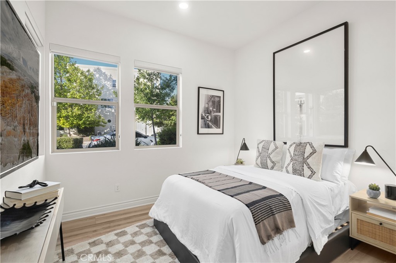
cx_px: 198
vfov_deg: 73.7
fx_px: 176
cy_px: 132
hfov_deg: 96.8
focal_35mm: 16
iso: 160
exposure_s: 1/4
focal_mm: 16
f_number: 9
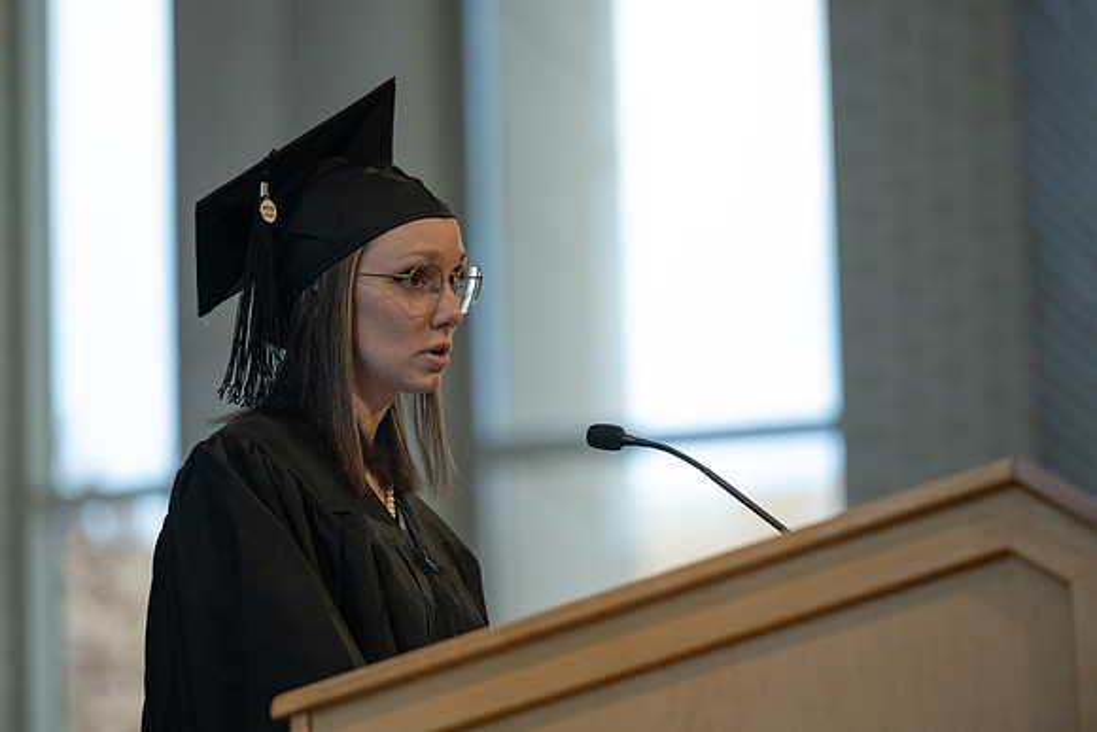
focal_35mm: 190
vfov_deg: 7.2
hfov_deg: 10.8
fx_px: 5791
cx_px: 548
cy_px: 366
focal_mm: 190
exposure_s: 1/1250
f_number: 2.8
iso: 400
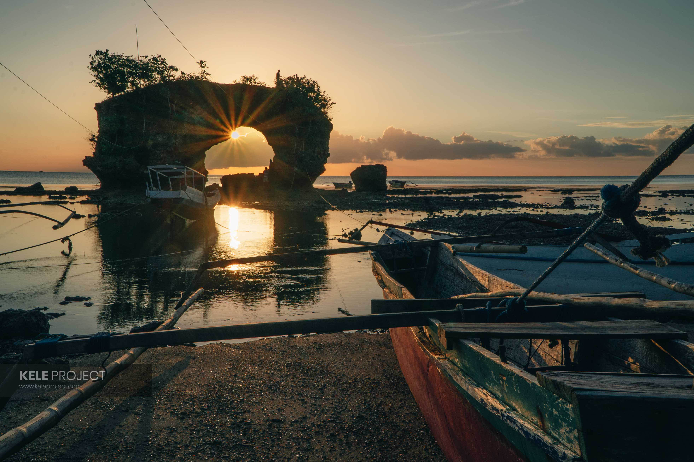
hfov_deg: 46.4
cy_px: 231
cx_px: 347
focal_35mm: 42
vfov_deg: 31.9
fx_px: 810
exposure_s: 1/250
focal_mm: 28
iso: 200
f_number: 20
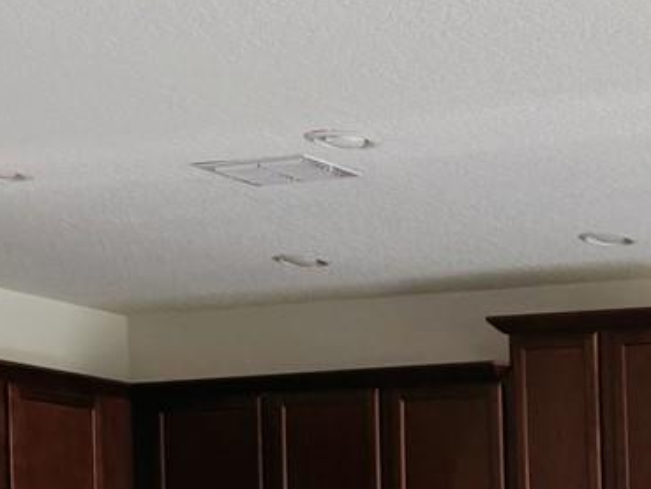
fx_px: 1956
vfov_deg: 13.4
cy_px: 741
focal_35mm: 104
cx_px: 1175
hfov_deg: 16.0
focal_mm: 6.76
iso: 80
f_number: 1.78
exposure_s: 1/121
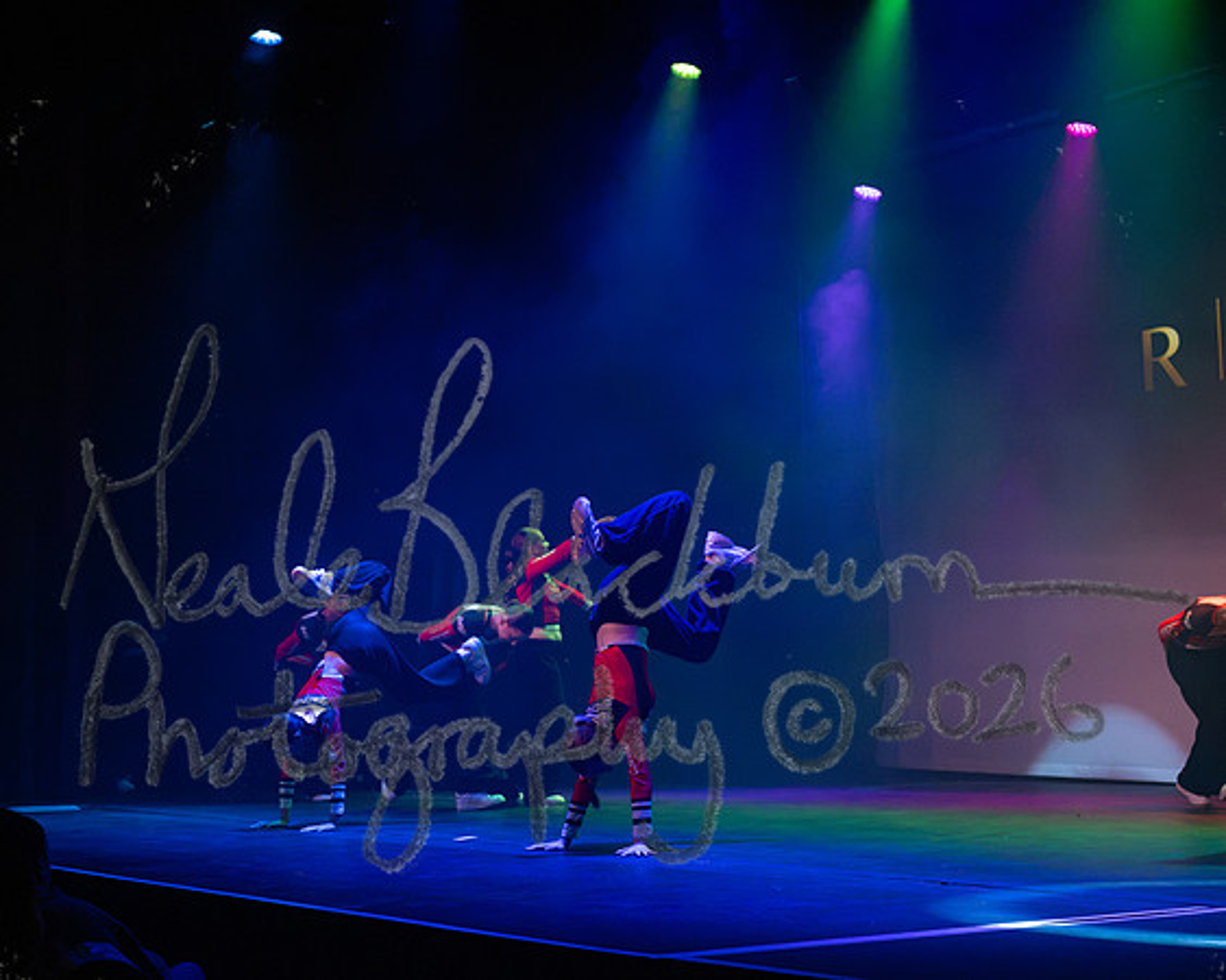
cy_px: 490
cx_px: 529
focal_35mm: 56
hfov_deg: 33.3
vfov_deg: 27.0
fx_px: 2044
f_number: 5
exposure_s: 1/400
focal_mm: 50
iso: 6400
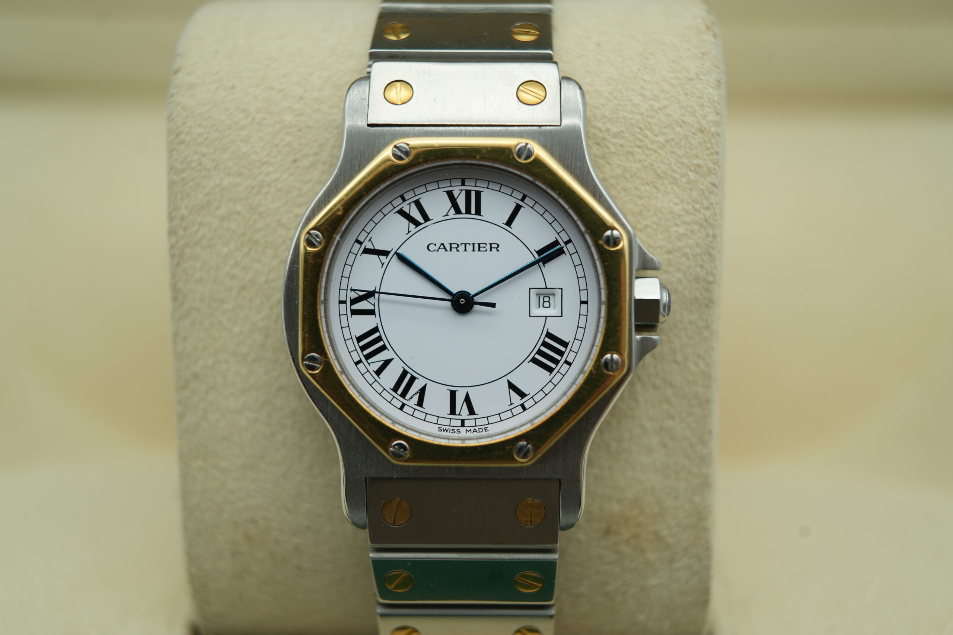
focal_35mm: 35
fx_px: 927
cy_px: 318
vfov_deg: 37.9
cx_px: 476
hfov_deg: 54.4
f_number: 5
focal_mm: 35
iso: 400
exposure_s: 1/250
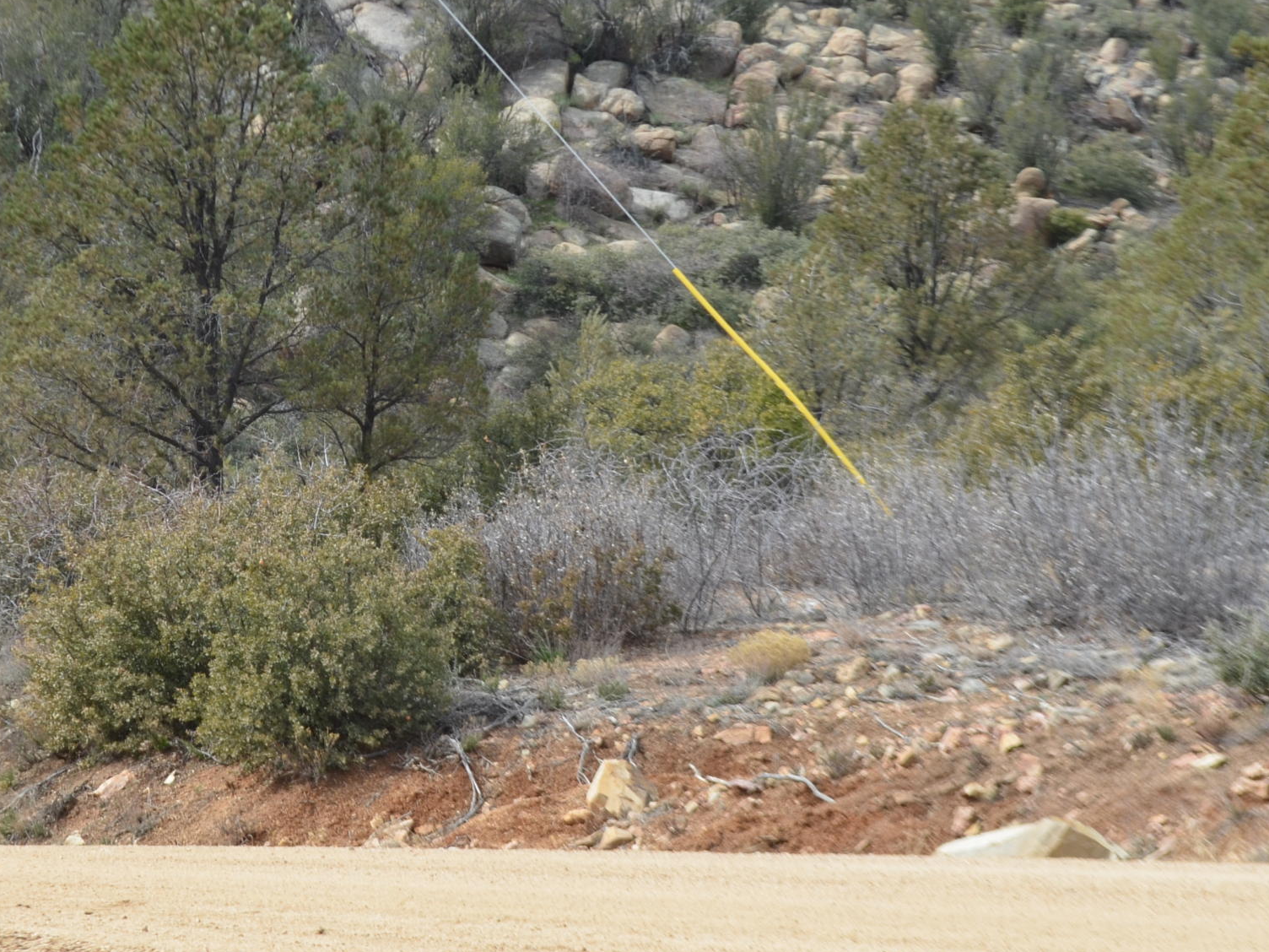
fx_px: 5791
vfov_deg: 9.4
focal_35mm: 158
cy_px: 410
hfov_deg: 12.4
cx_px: 182
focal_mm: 55
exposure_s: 1/250
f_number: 8
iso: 160
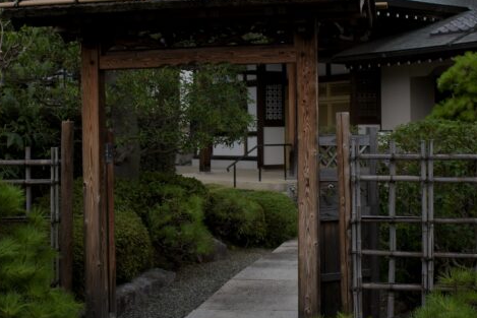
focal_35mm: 59
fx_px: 782
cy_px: 138
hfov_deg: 33.9
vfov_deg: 23.0
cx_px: 230
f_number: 3.5
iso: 100
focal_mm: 18
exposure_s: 1/1600
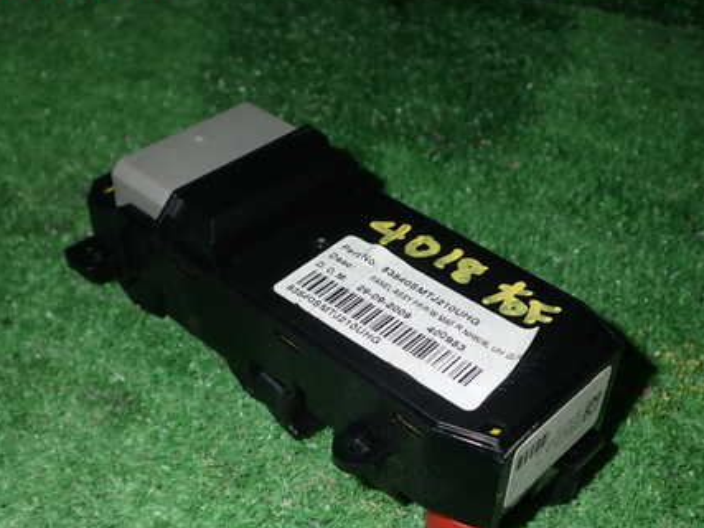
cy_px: 322
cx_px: 354
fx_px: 915
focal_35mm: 45
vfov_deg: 32.1
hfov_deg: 42.1
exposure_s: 1/30
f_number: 7.1
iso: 200
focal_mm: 5.79
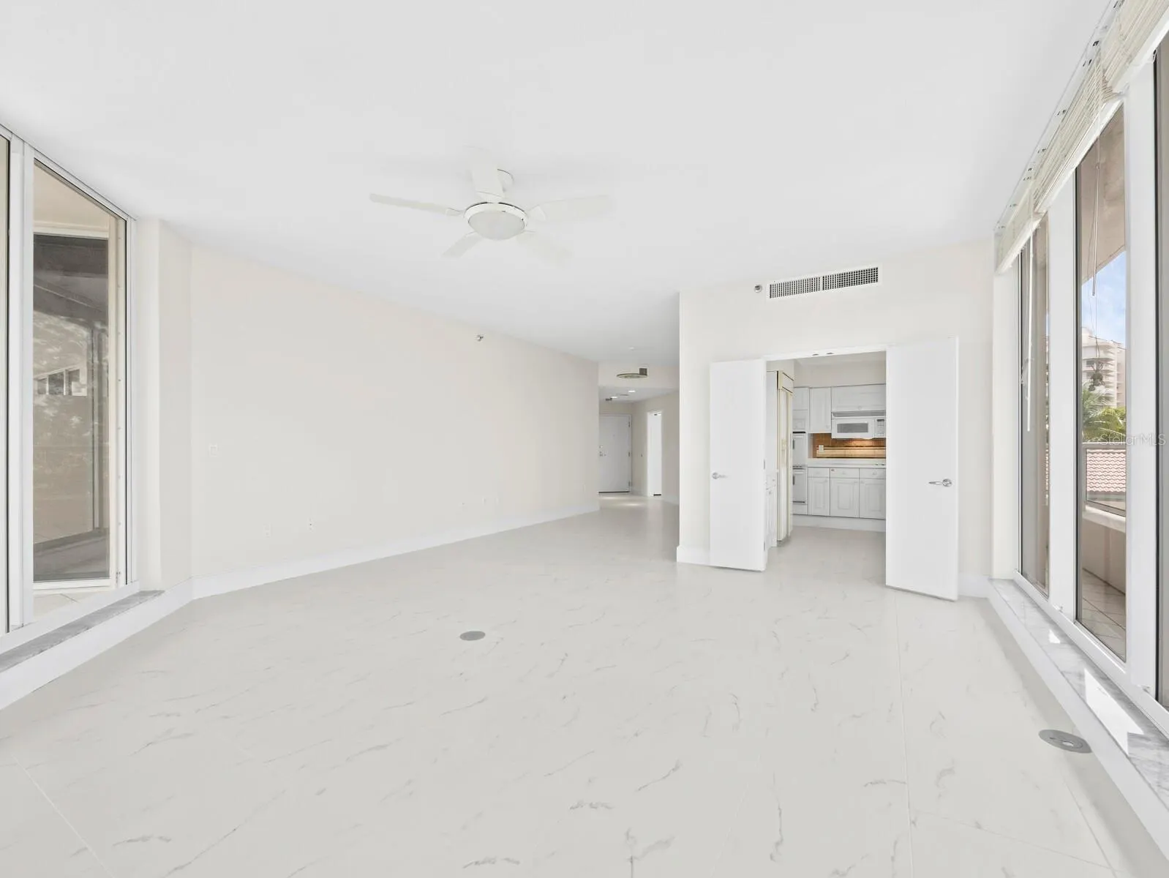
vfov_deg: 85.7
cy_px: 439
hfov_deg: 102.0
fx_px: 473
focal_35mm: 14
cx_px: 584
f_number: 11
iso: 400
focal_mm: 7
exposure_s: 1/10
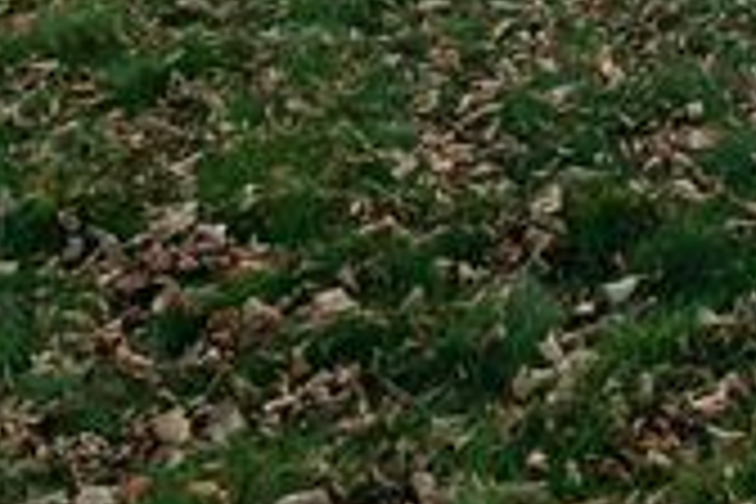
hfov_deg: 15.7
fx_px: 2079
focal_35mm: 99
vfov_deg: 11.8
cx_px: 1566
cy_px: -608
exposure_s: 1/80
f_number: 4.5
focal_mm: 16
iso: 100
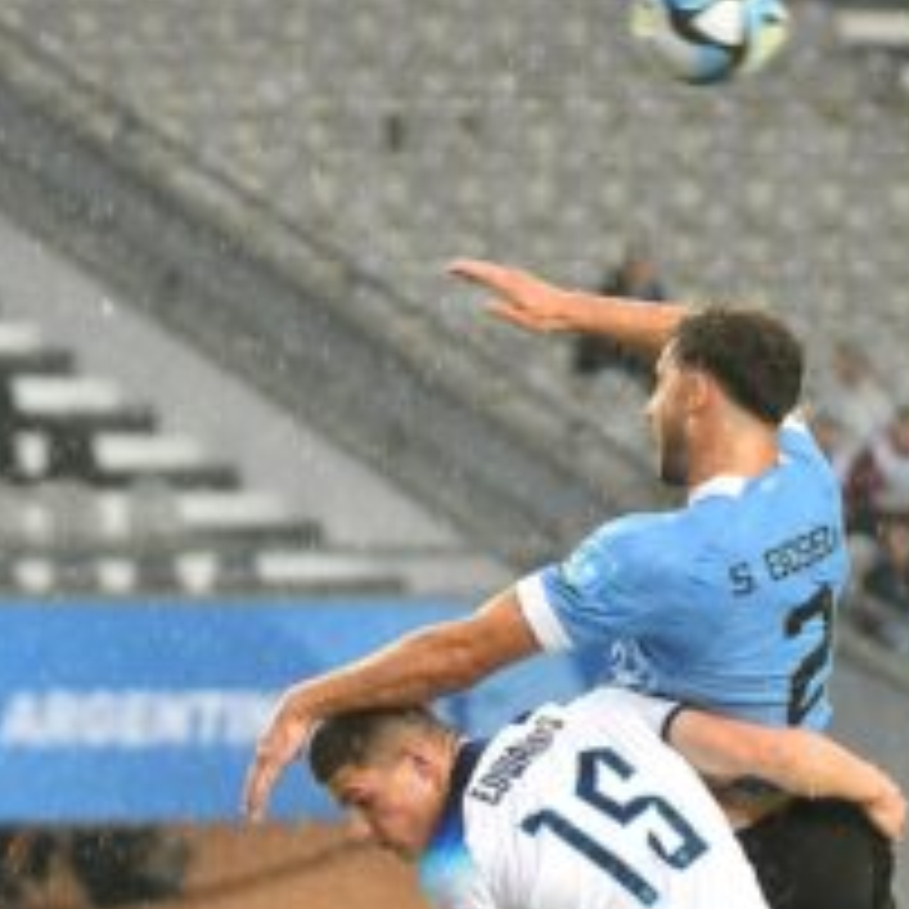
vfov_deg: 3.2
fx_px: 16459
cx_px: 709
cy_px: 562
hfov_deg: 3.2
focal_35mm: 554
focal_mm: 150
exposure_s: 1/500
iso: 1250
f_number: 3.2
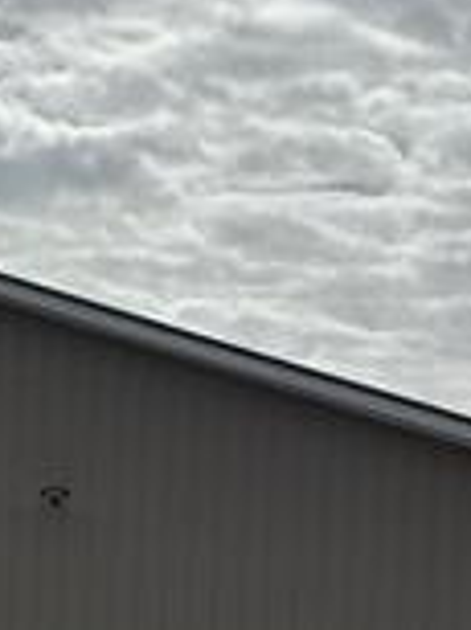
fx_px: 2183
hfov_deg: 11.8
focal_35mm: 120
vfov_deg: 15.6
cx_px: -221
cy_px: 818
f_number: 1.78
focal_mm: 6.76
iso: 80
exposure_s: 1/20000
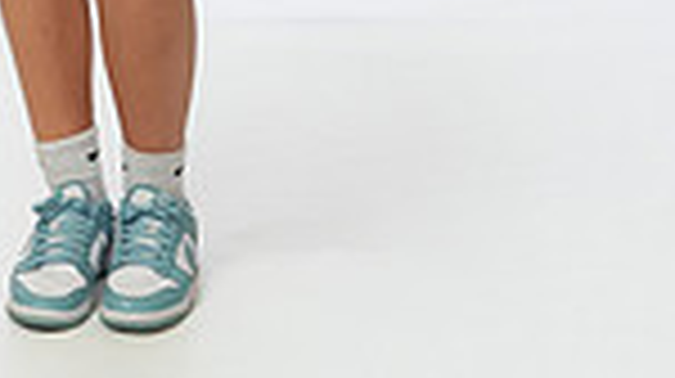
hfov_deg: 13.6
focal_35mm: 157
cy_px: -554
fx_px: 2807
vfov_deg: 7.2
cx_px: 58
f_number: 6.3
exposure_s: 1/200
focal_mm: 50
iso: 800
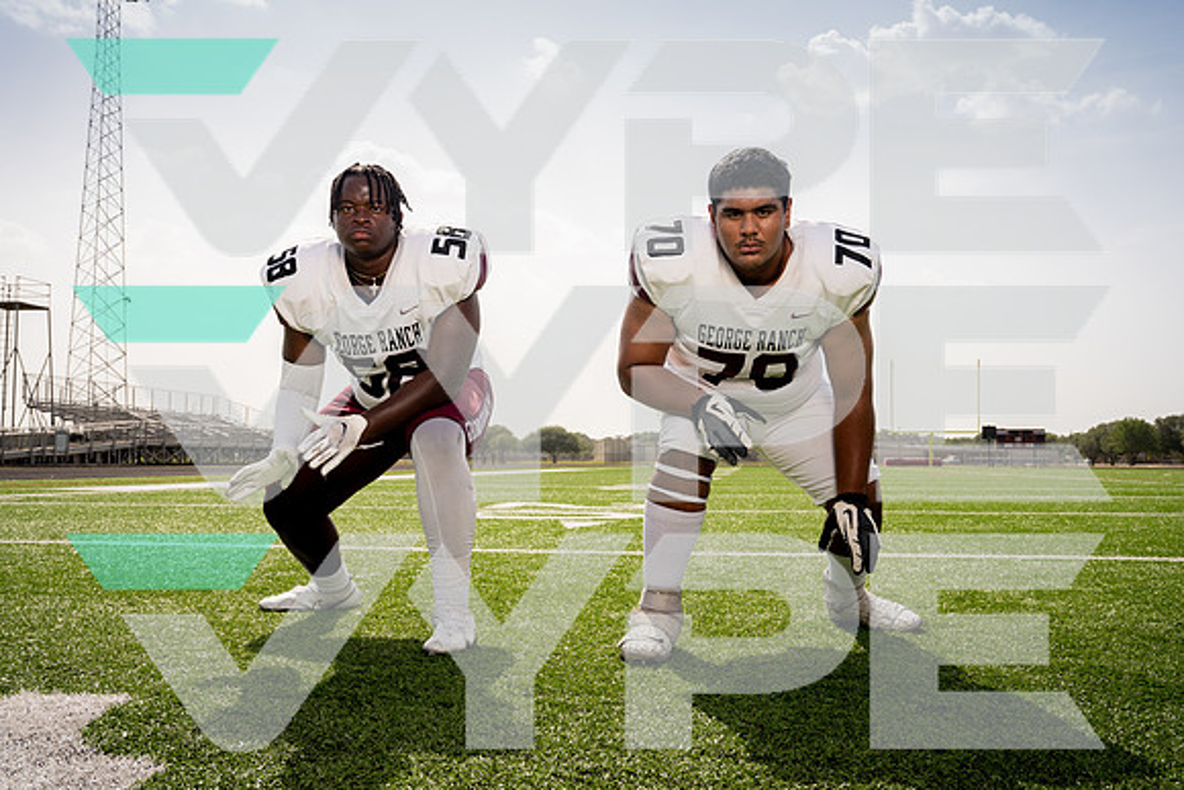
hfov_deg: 58.7
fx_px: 1053
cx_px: 592
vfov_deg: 41.1
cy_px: 395
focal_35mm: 32
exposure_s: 1/250
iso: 100
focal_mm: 32
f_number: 8
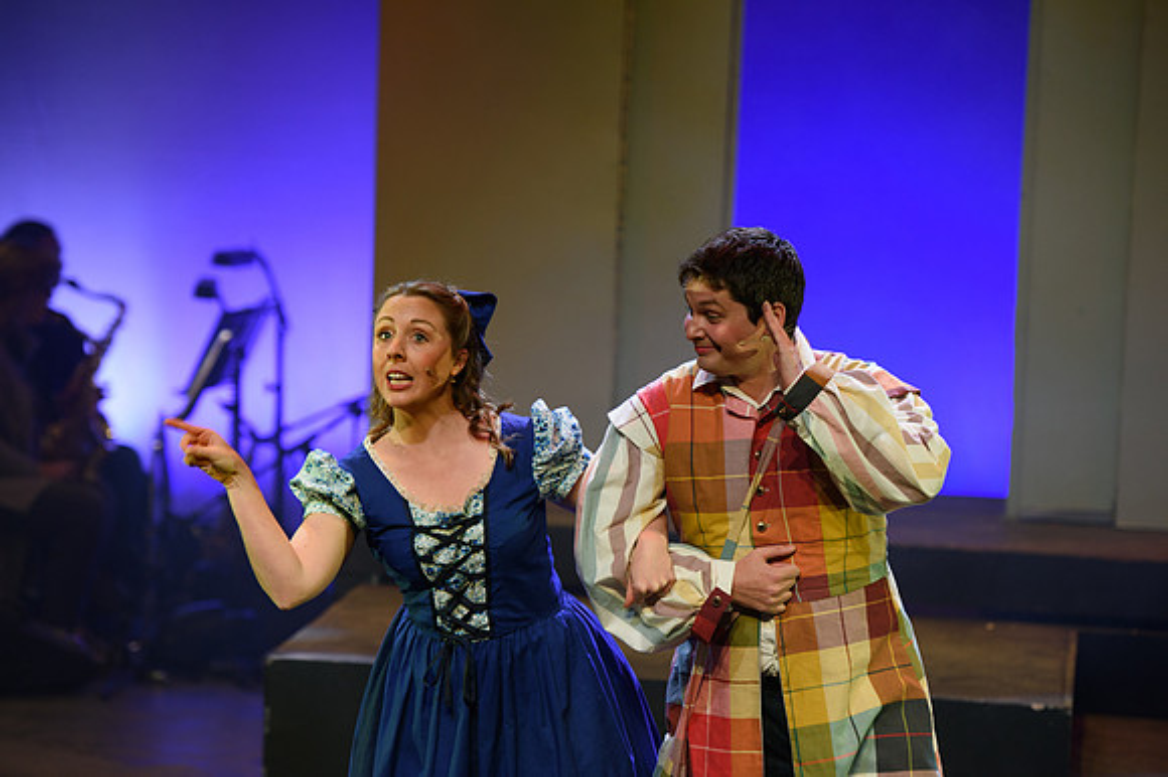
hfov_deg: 16.8
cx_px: 584
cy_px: 388
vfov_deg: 11.2
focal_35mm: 122
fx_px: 3956
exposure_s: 1/160
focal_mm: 122
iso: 800
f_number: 2.8
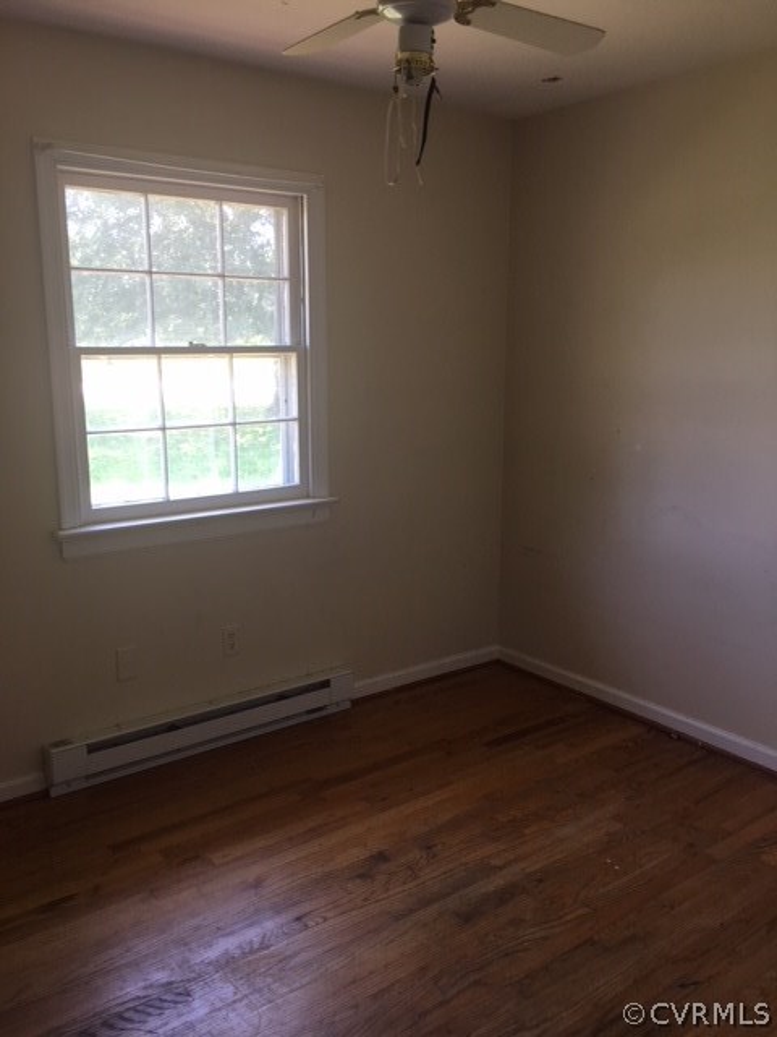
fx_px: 868
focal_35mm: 29
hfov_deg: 48.2
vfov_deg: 61.7
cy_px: 518
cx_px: 388
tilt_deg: -10.2
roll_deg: +0.3
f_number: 2.2
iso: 25
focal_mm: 4.15
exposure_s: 1/32
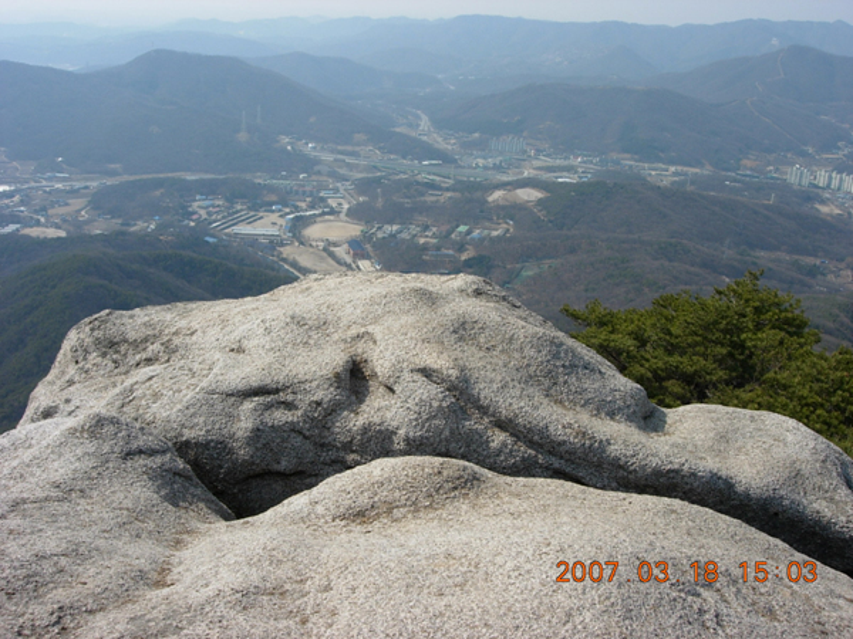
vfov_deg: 37.7
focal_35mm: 38
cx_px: 426
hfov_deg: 49.0
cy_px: 320
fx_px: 936
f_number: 4.8
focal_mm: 7.8
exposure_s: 1/724
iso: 64
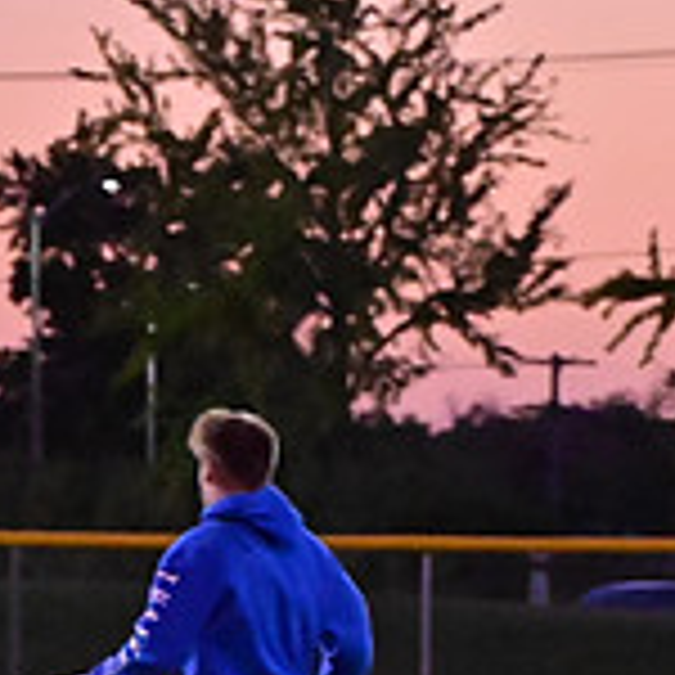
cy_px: 493
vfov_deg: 3.4
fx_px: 11406
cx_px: -590
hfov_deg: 3.4
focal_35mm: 517
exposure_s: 1/1000
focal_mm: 105
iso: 6400
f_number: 4
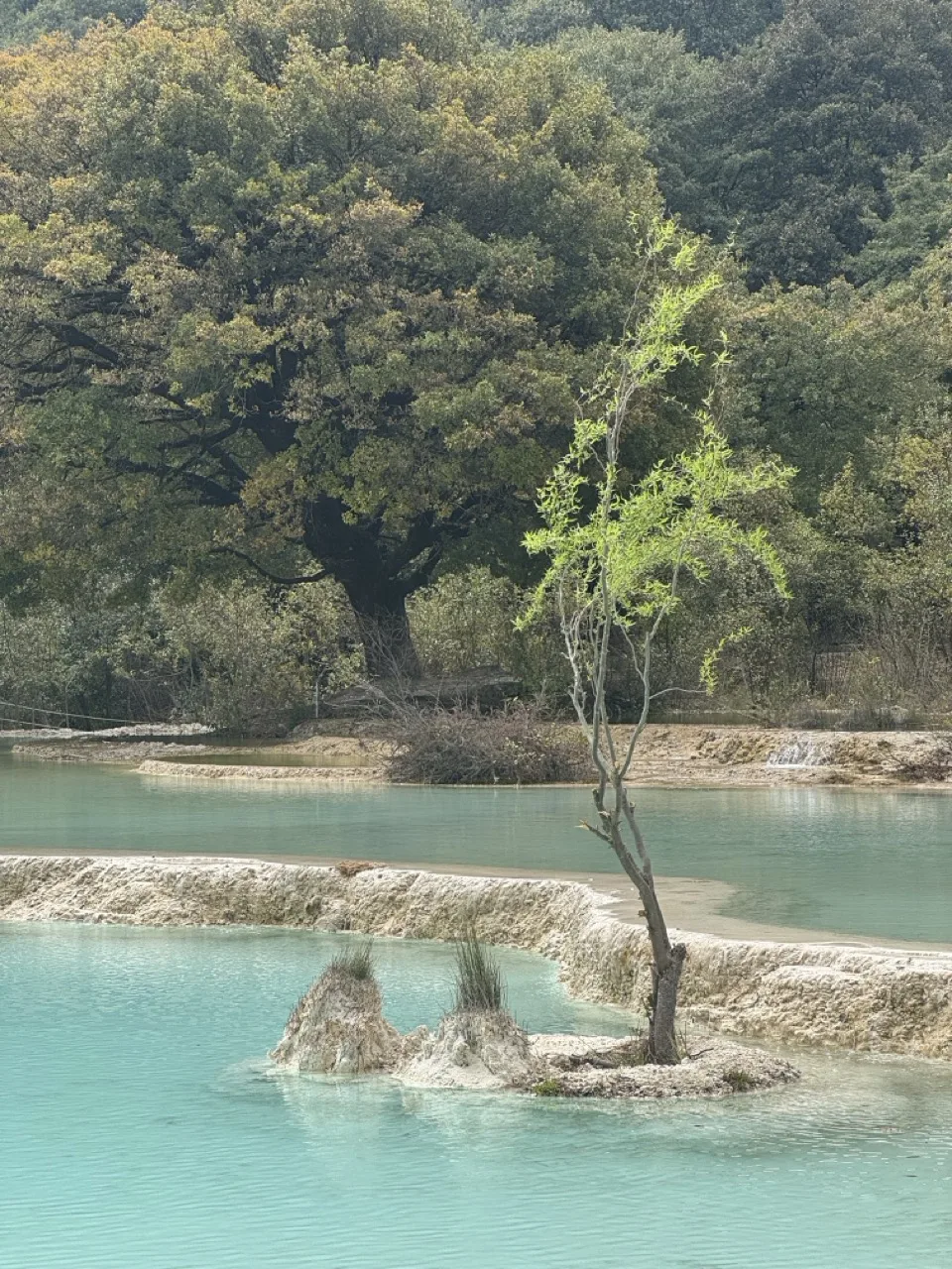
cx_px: 476
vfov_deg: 25.3
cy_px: 634
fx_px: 2824
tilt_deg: +0.1
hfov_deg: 19.1
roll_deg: -0.7
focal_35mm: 77
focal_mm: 9
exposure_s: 1/163
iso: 25
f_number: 2.8
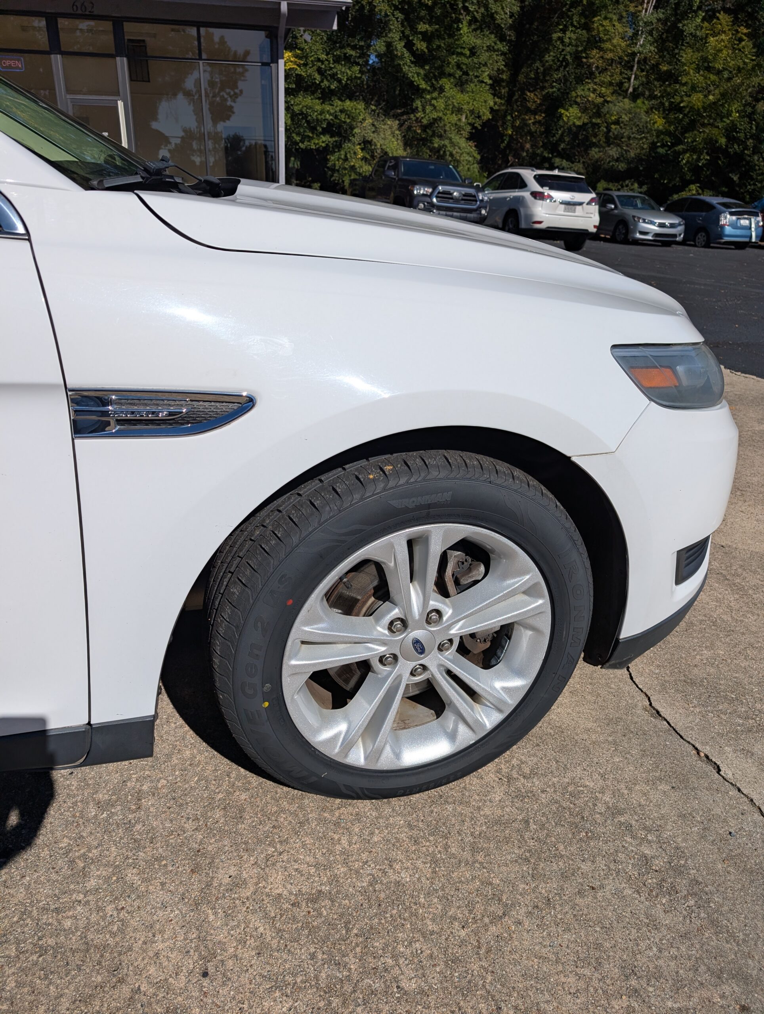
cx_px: 382
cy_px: 507
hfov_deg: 56.9
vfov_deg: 71.5
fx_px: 704
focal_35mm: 24
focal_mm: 6.9
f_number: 1.68
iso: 21
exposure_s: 1/2994
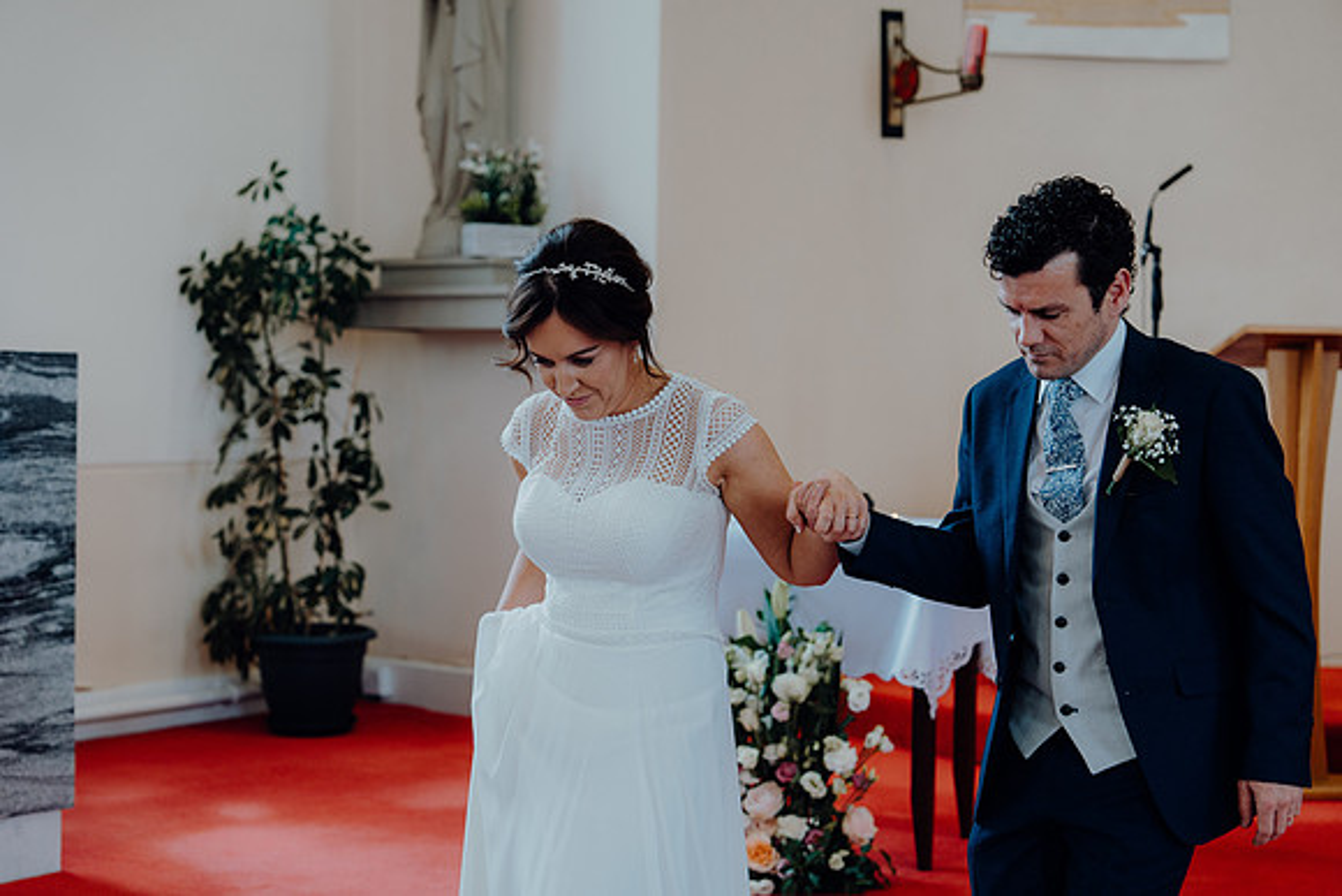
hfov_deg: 32.9
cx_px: 671
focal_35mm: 61
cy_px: 448
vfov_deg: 22.3
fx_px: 2274
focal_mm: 61
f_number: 2.8
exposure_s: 1/200
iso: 500
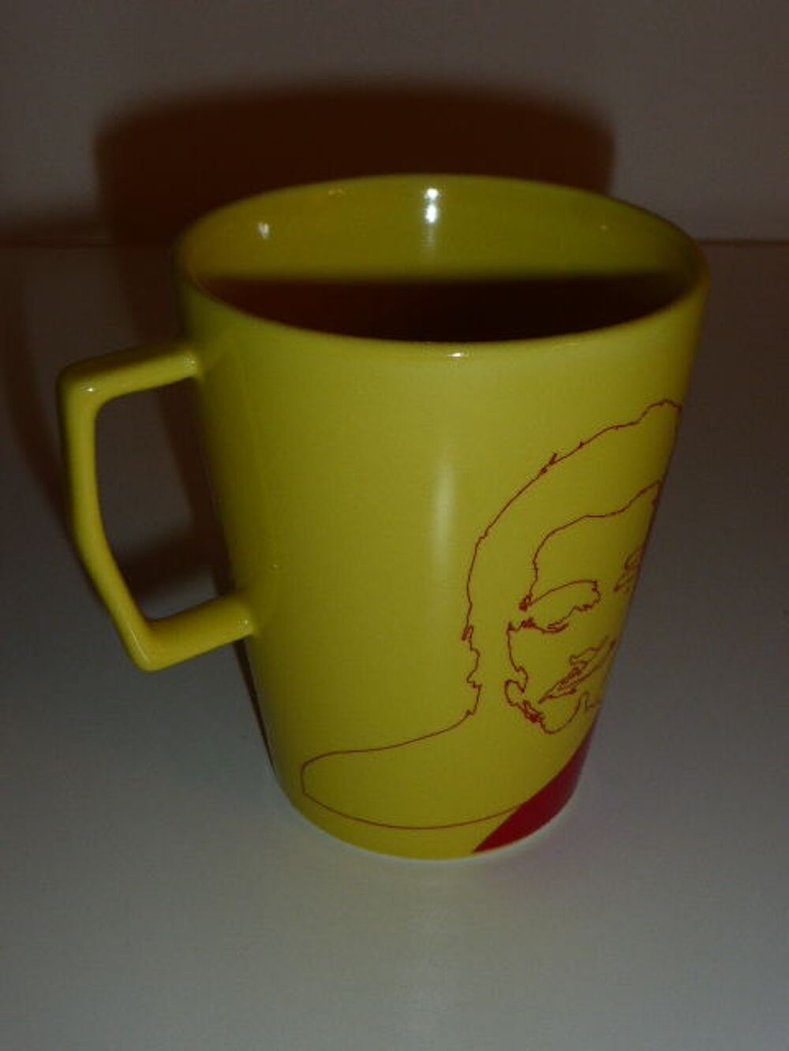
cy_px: 526
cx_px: 394
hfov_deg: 27.5
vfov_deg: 36.2
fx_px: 1610
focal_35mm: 53
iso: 200
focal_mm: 9
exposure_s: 1/60
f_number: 4.4
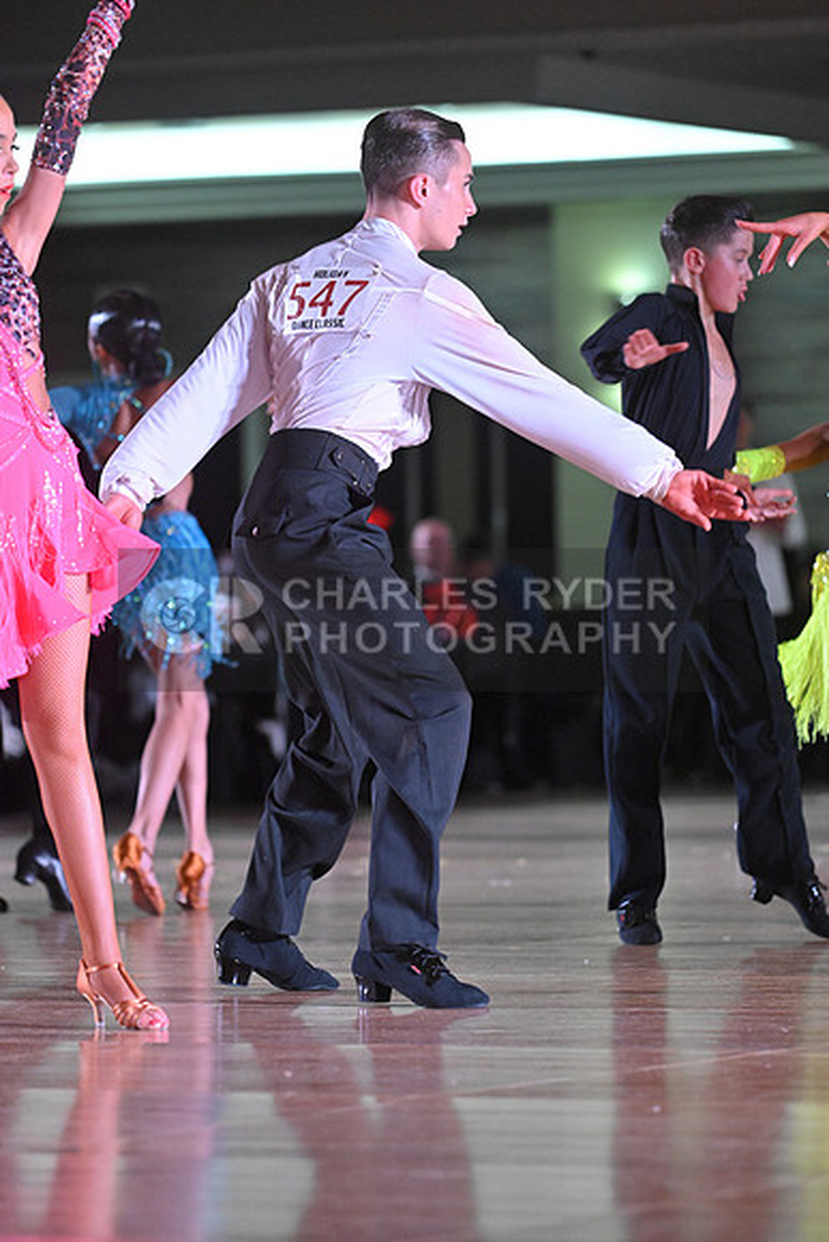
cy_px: 621
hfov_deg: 6.9
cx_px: 414
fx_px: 6904
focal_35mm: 200
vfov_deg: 10.3
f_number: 5
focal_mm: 200
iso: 5000
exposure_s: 1/400
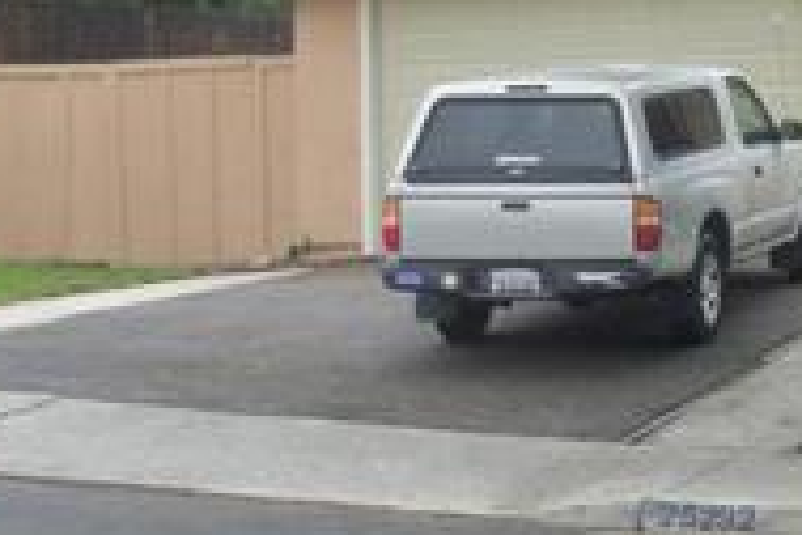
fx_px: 2740
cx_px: 1231
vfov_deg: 10.9
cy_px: -140
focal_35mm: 123
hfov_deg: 15.3
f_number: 3.1
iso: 100
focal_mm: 6.3
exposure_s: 1/320
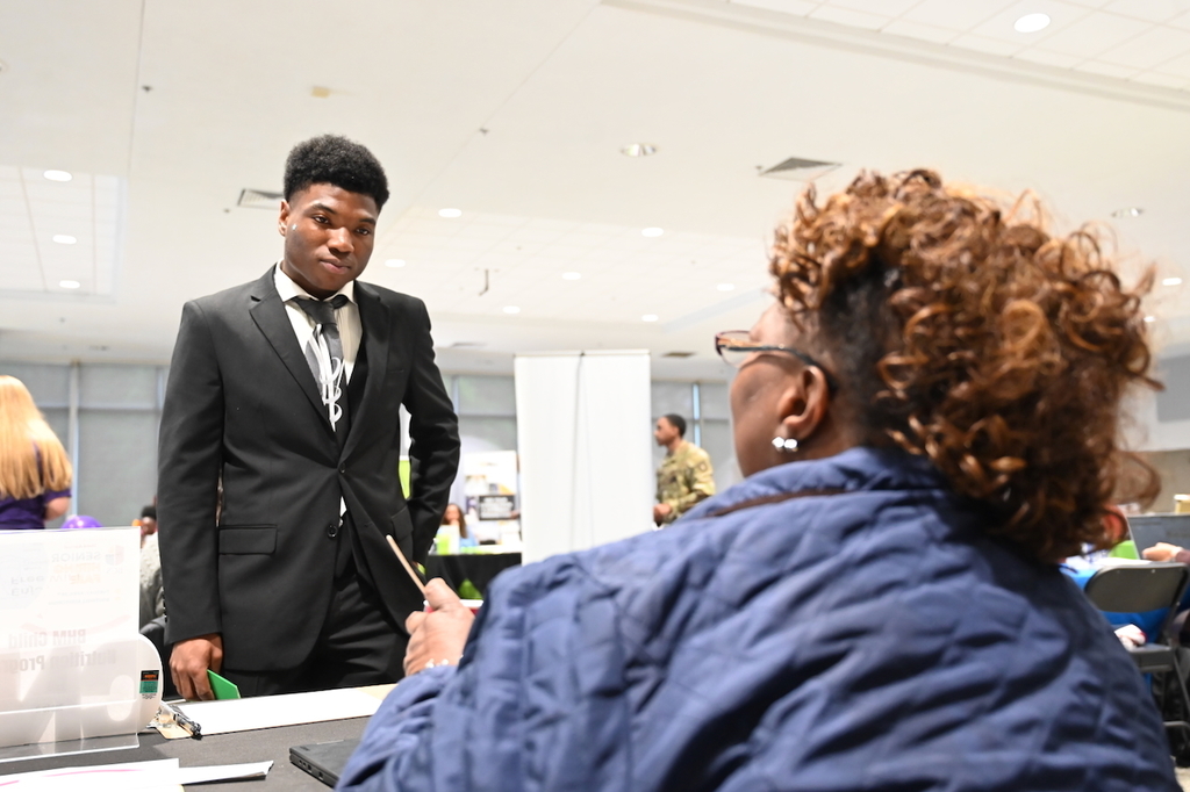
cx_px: 595
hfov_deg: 57.2
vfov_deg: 39.9
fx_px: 1090
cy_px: 396
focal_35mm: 33
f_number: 4
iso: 3200
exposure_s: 1/80
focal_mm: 33
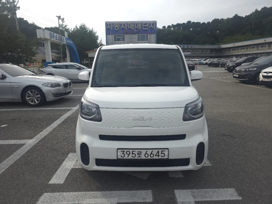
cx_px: 136
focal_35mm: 23
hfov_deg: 73.9
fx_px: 181
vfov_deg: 58.9
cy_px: 102
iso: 12
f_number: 1.7
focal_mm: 6.3
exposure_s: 1/312
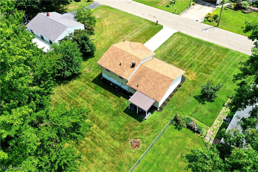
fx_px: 201
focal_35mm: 28
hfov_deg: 65.5
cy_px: 86
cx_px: 129
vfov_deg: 46.4
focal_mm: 10.26
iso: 100
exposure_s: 1/320
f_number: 5.6
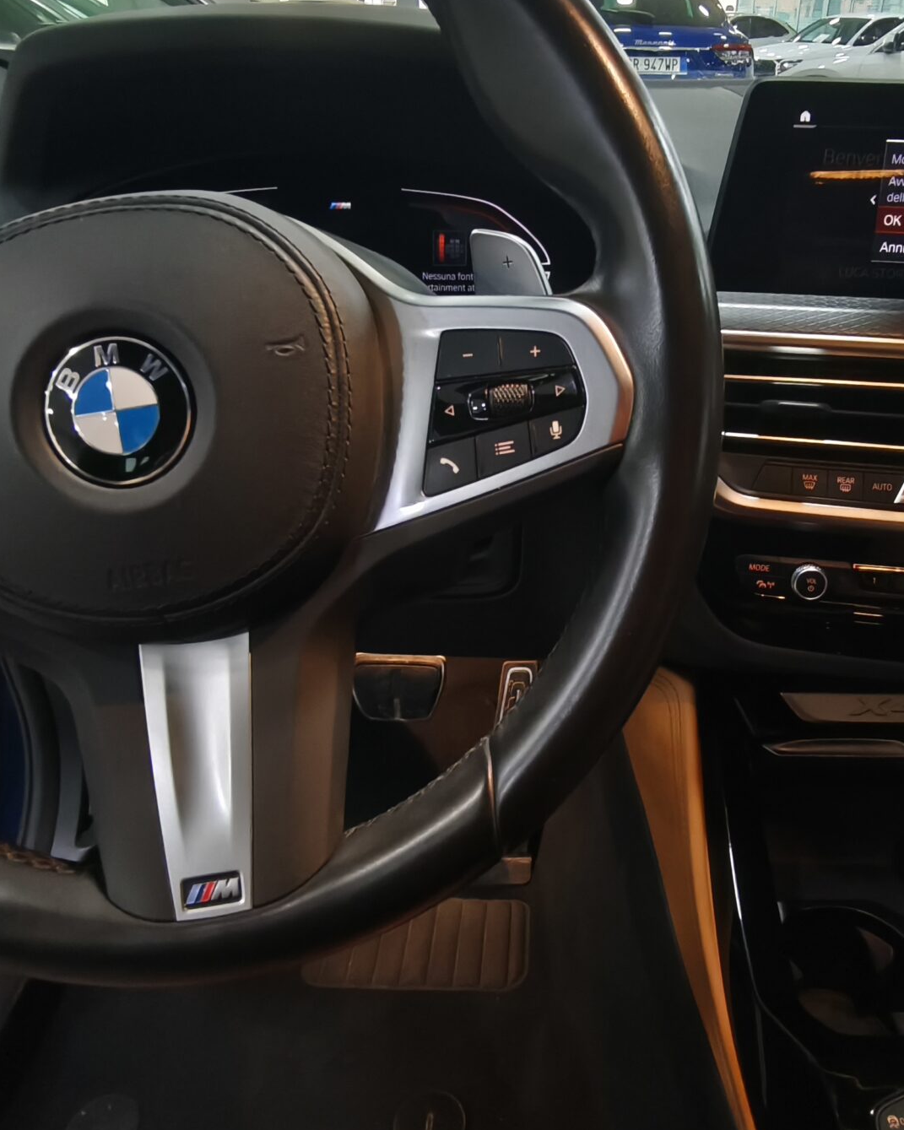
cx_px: 549
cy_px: 521
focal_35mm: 28
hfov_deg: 51.1
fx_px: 937
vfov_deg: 62.1
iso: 1600
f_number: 2.2
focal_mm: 1.91
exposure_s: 1/25
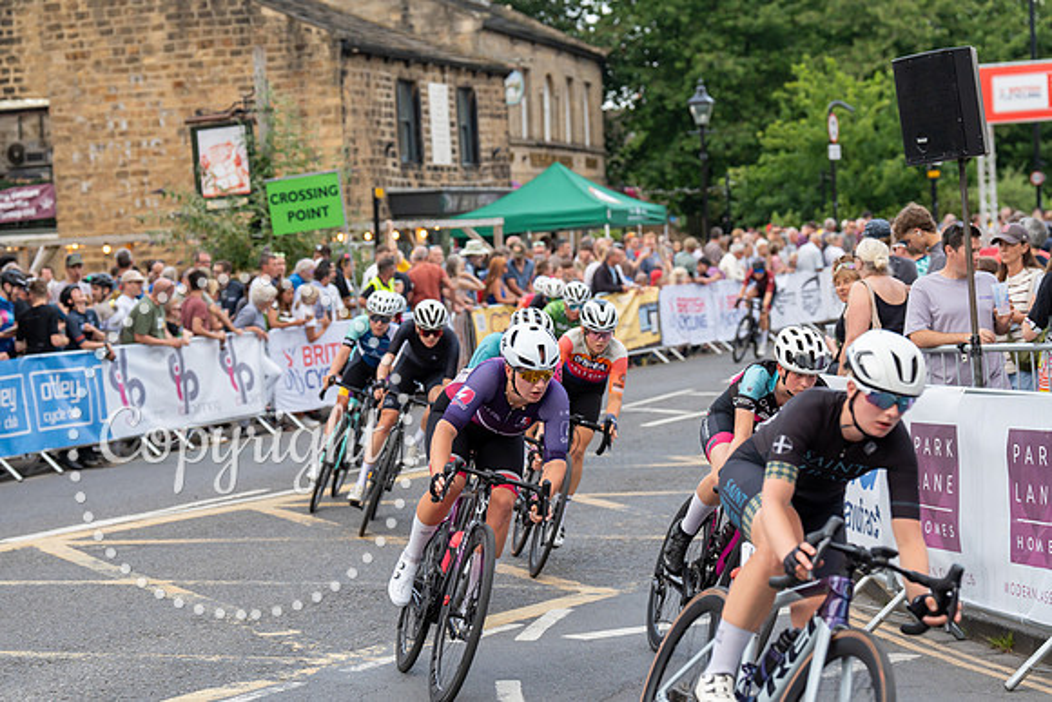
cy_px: 351
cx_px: 526
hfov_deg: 23.6
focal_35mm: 86
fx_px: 2514
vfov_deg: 15.9
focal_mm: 86
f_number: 4
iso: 800
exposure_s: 1/800
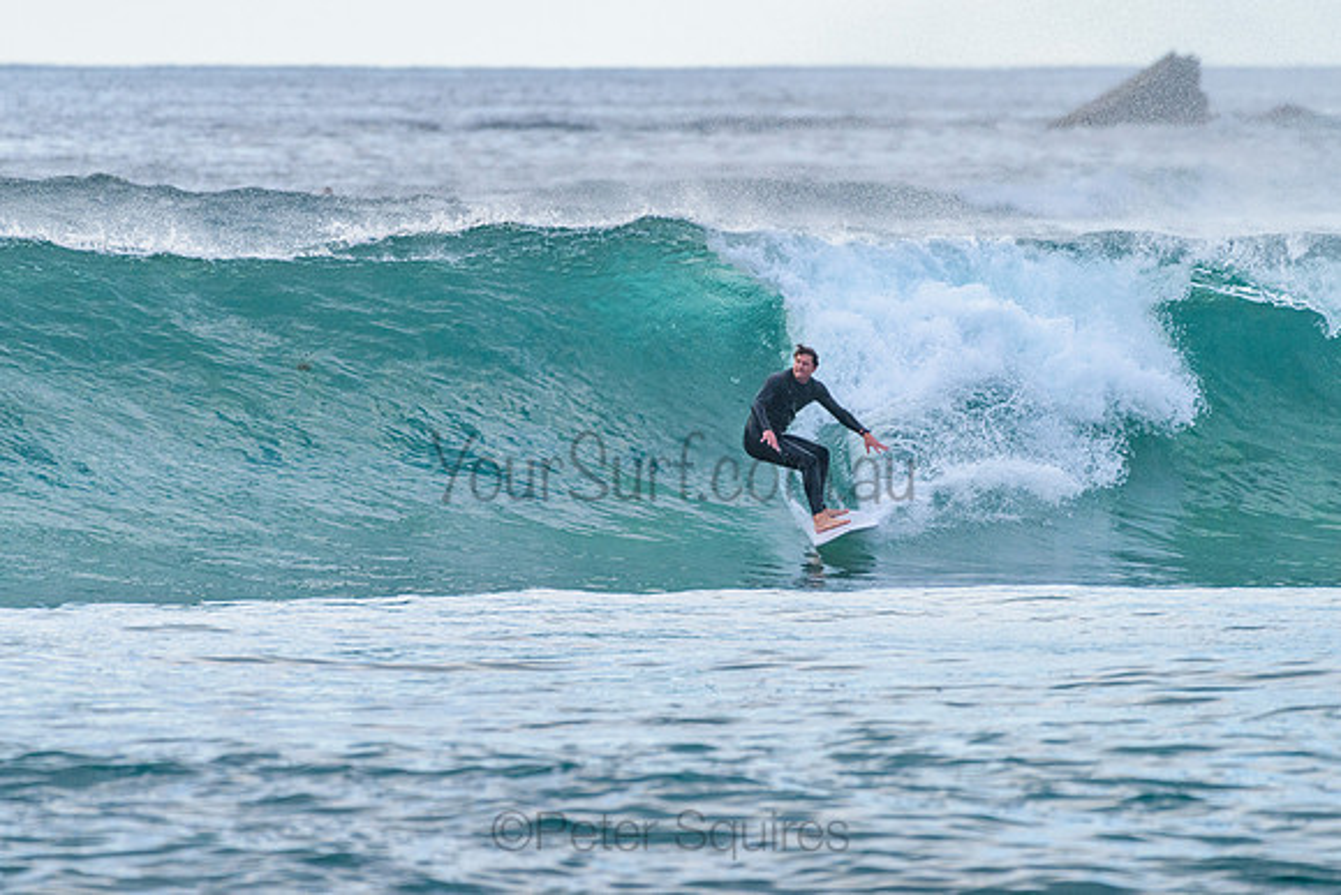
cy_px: 441
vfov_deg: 2.2
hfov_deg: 3.4
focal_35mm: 613
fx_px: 22852
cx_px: 652
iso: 1000
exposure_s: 1/2000
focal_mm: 500
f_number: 5.6
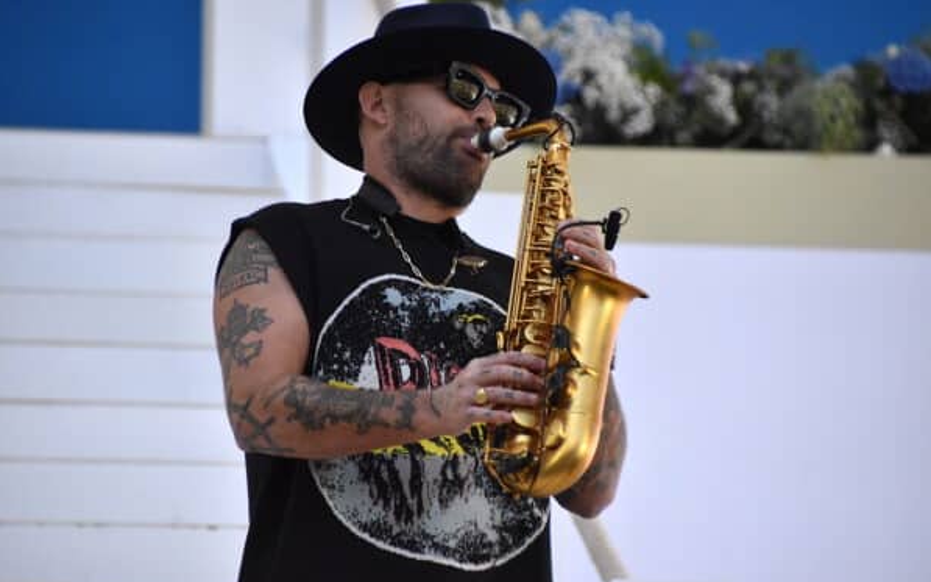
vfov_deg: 3.1
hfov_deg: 4.9
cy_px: 286
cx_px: 465
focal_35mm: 430
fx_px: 10909
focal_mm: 280
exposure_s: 1/4000
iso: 3200
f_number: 8
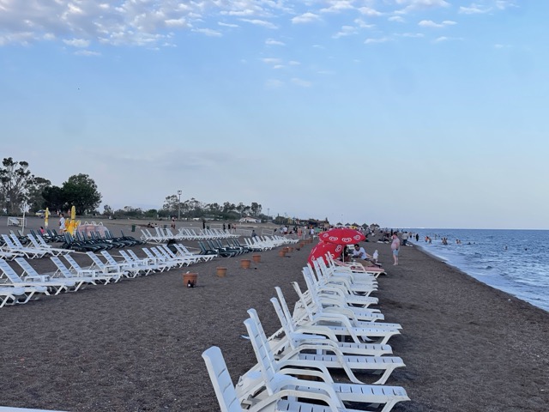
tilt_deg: +1.2
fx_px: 1015
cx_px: 274
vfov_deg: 22.9
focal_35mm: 64
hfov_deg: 30.3
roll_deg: -0.8
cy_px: 206
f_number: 2.2
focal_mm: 7.5
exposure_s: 1/677
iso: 20
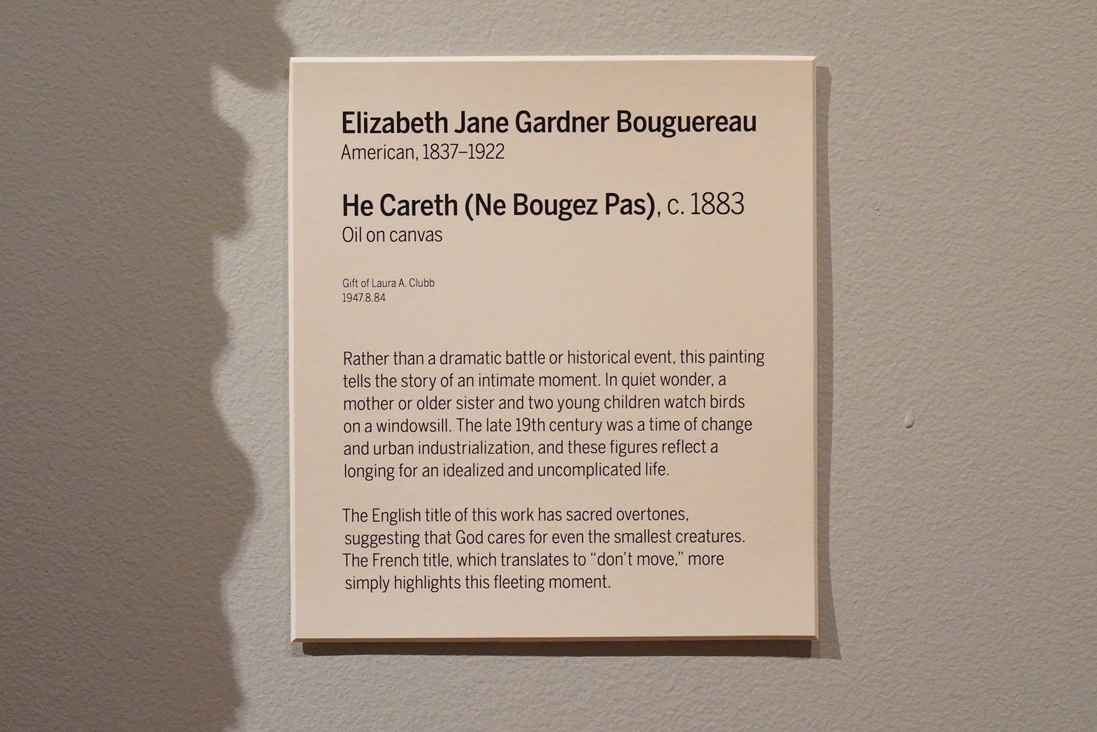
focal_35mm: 60
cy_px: 366
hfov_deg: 33.4
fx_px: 1828
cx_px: 548
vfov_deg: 22.6
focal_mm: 60
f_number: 5.6
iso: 8000
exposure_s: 1/100
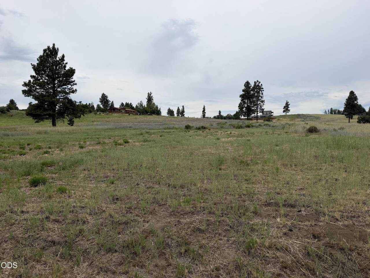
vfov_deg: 56.8
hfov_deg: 71.6
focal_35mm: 24
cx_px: 185
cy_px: 139
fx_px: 257
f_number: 1.78
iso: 80
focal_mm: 6.76
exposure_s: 1/4975
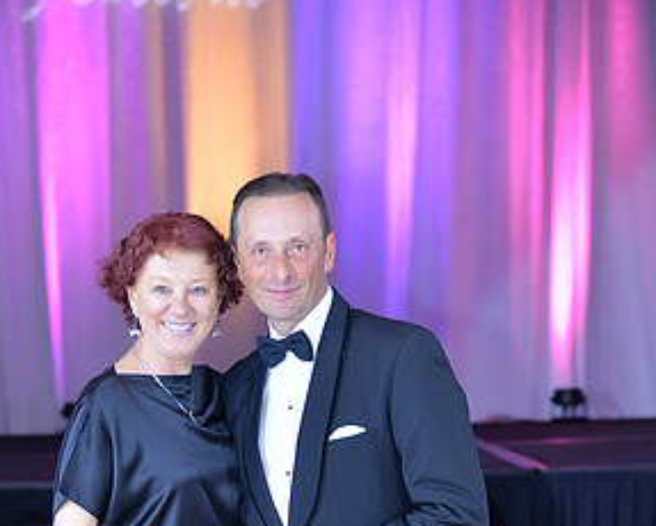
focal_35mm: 161
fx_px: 3128
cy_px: 656
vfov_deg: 9.5
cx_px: 250
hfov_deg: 12.0
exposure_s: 1/200
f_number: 4.5
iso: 1600
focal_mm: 85
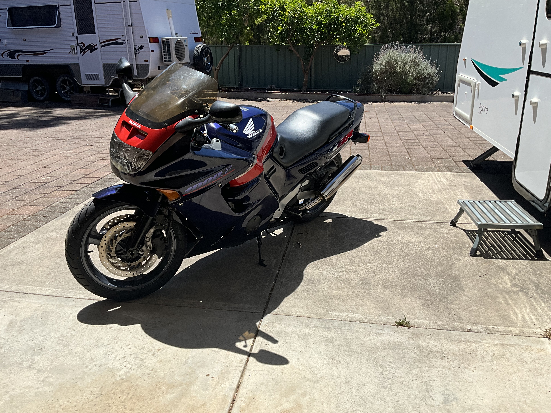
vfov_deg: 46.8
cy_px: 204
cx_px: 268
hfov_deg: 60.0
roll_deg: +2.3
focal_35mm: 30
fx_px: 477
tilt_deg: -20.2
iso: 25
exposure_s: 1/2058
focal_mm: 3
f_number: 1.8
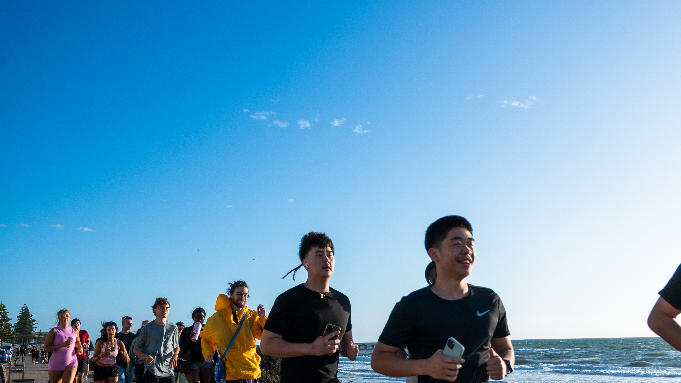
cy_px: 271
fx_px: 686
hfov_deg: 52.8
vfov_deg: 30.8
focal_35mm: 38
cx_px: 341
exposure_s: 1/4000
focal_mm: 24
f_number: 4
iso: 500
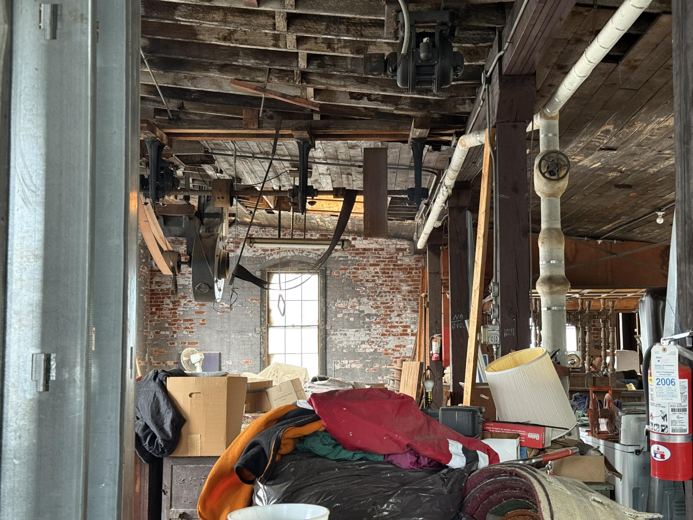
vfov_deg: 30.3
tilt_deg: +5.8
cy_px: 260
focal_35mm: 48
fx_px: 961
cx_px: 346
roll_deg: +0.4
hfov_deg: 39.7
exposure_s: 1/48
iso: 250
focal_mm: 6.76
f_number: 1.78
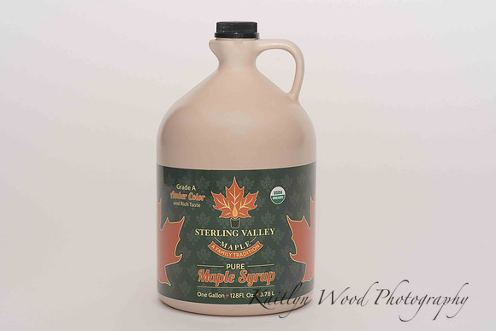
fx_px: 1176
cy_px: 166
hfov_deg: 23.8
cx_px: 248
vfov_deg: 16.0
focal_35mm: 85
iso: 400
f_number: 13
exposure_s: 1/100
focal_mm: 85
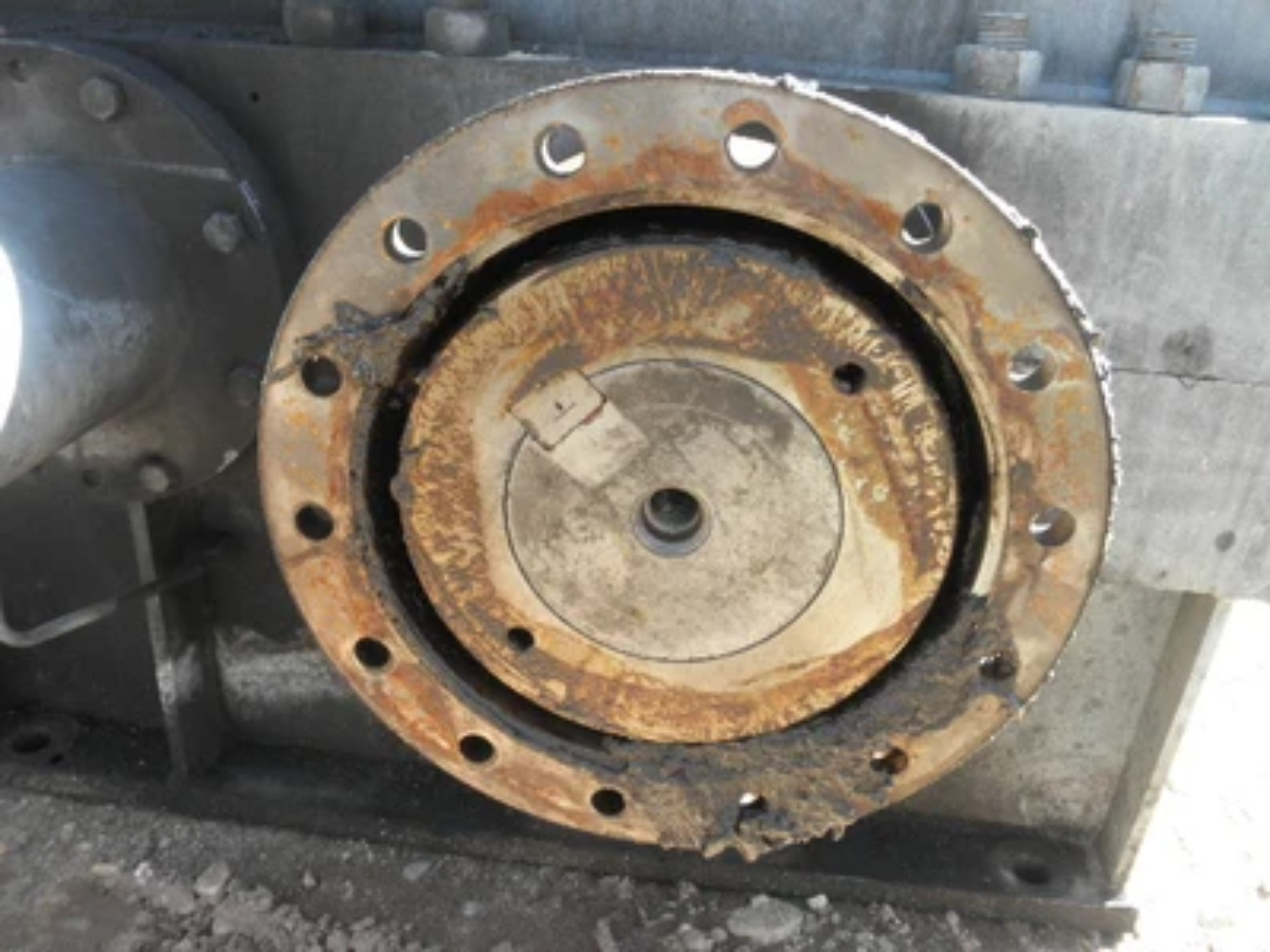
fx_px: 1027
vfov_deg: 49.7
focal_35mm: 28
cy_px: 476
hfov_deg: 63.4
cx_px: 635
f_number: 3
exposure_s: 1/50
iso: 64
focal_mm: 5
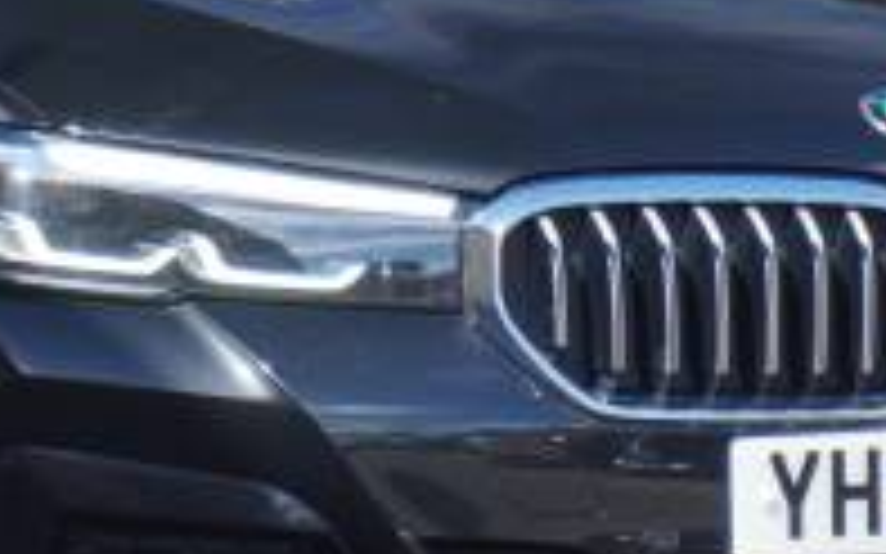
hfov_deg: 8.5
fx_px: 5987
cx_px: 283
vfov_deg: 5.3
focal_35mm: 248
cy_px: 198
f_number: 5.6
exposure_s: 1/400
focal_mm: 50
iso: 400
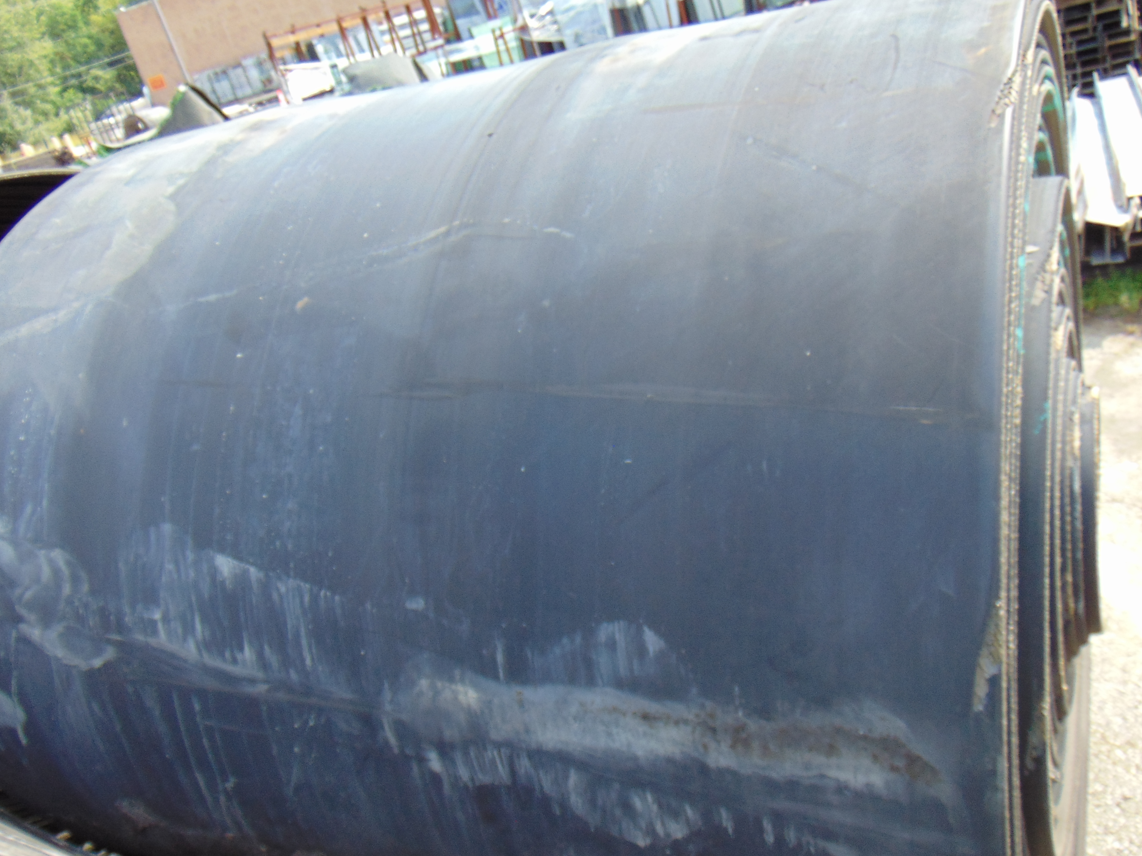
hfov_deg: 56.8
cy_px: 471
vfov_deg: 44.1
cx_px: 603
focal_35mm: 32
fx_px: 1056
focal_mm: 4.9
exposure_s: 1/1000
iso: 80
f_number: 3
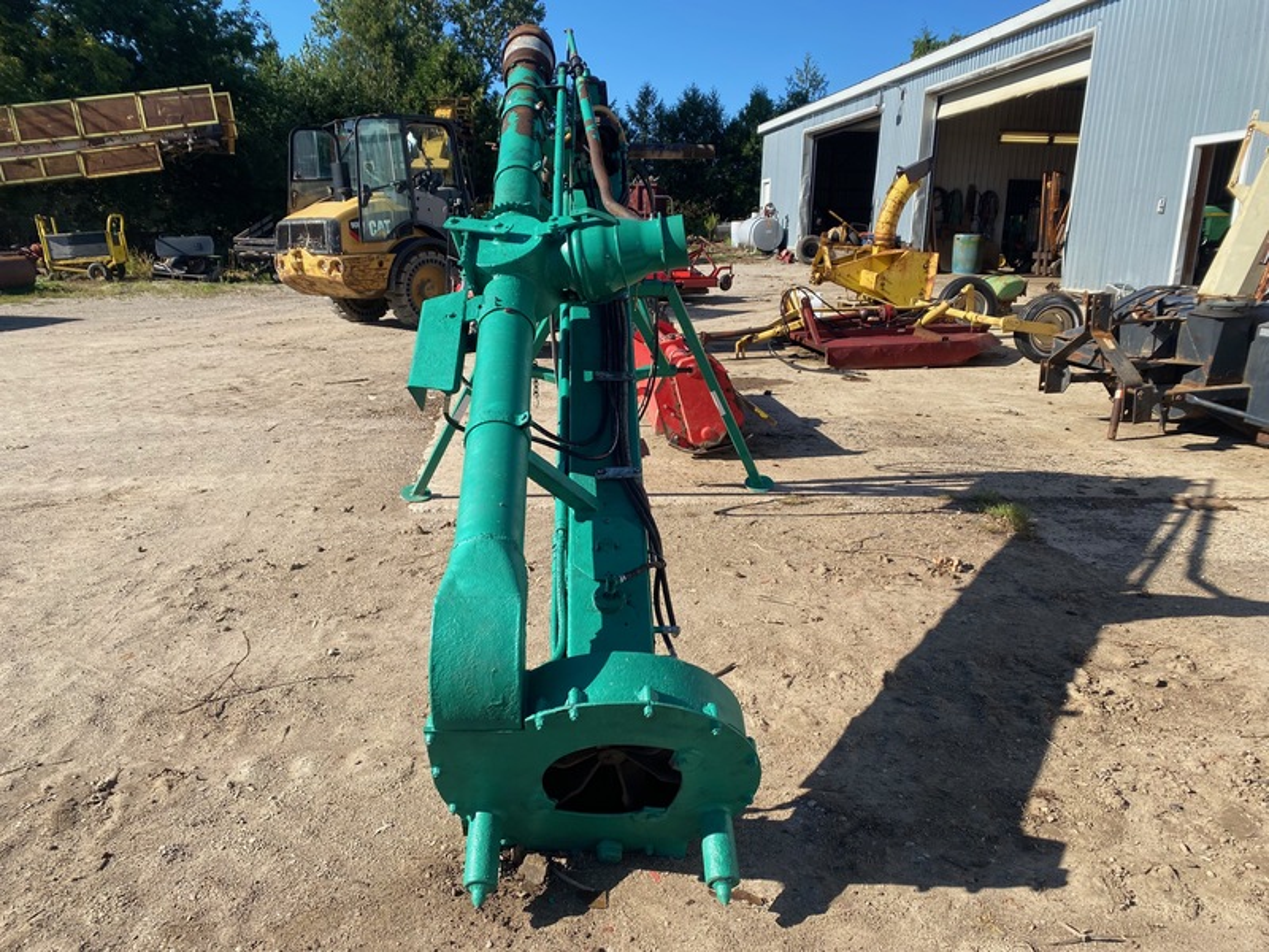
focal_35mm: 26
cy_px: 476
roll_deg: -1.5
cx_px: 634
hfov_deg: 67.3
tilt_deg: -10.7
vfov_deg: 53.1
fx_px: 953
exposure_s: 1/1961
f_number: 1.8
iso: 32
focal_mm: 4.25
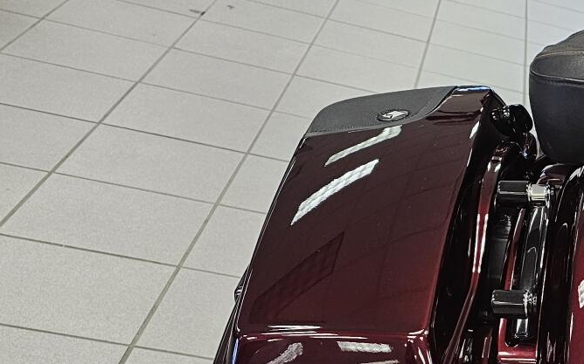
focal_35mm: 73
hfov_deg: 25.7
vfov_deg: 16.7
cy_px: 494
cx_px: 671
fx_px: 1161
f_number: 1.7
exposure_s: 1/120
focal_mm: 6.3
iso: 320
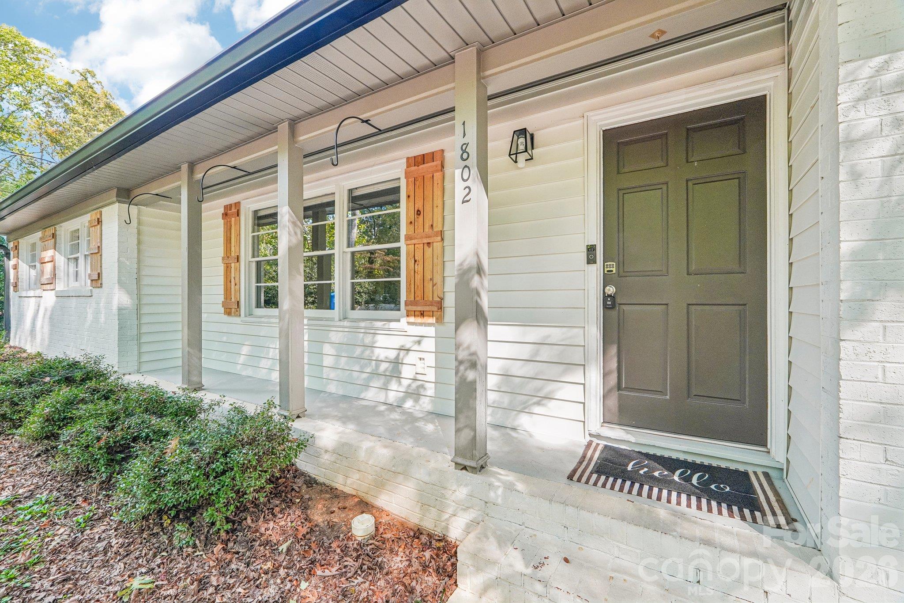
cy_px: 302
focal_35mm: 15
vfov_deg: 77.3
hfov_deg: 100.4
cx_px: 452
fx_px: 377
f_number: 8
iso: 400
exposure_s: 1/30
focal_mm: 10
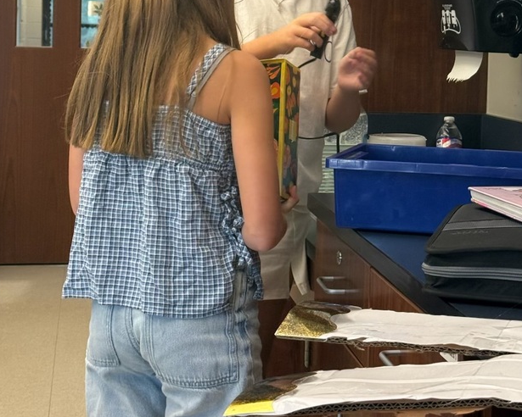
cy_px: 72
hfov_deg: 24.4
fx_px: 1205
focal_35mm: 78
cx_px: 315
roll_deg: -2.0
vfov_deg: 19.4
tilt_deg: -1.0
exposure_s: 1/120
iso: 160
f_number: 1.78
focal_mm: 6.76
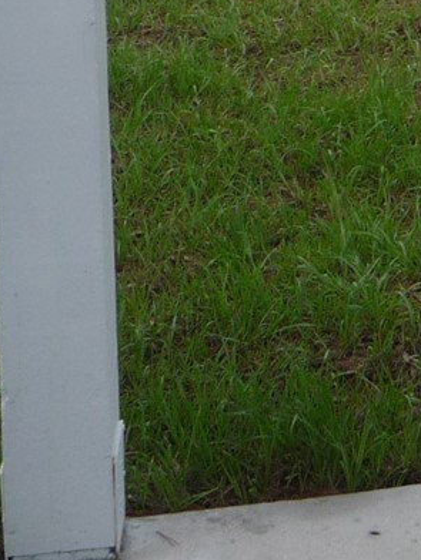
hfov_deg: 11.0
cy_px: -271
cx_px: 861
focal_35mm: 122
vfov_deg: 15.0
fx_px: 1977
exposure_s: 1/400
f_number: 4.5
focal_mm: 5.2
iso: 100
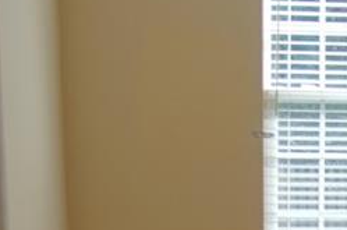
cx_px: 482
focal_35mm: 185
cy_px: 321
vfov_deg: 7.3
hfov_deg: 10.8
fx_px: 1780
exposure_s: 1/60
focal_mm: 30
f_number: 3.2
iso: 100
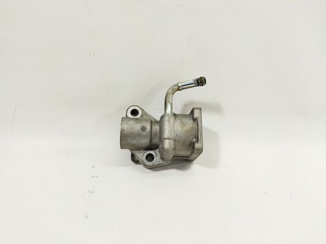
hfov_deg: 65.4
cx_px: 163
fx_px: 254
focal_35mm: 27
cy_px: 122
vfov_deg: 51.3
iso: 109
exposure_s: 1/100
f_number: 1.79
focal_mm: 4.71
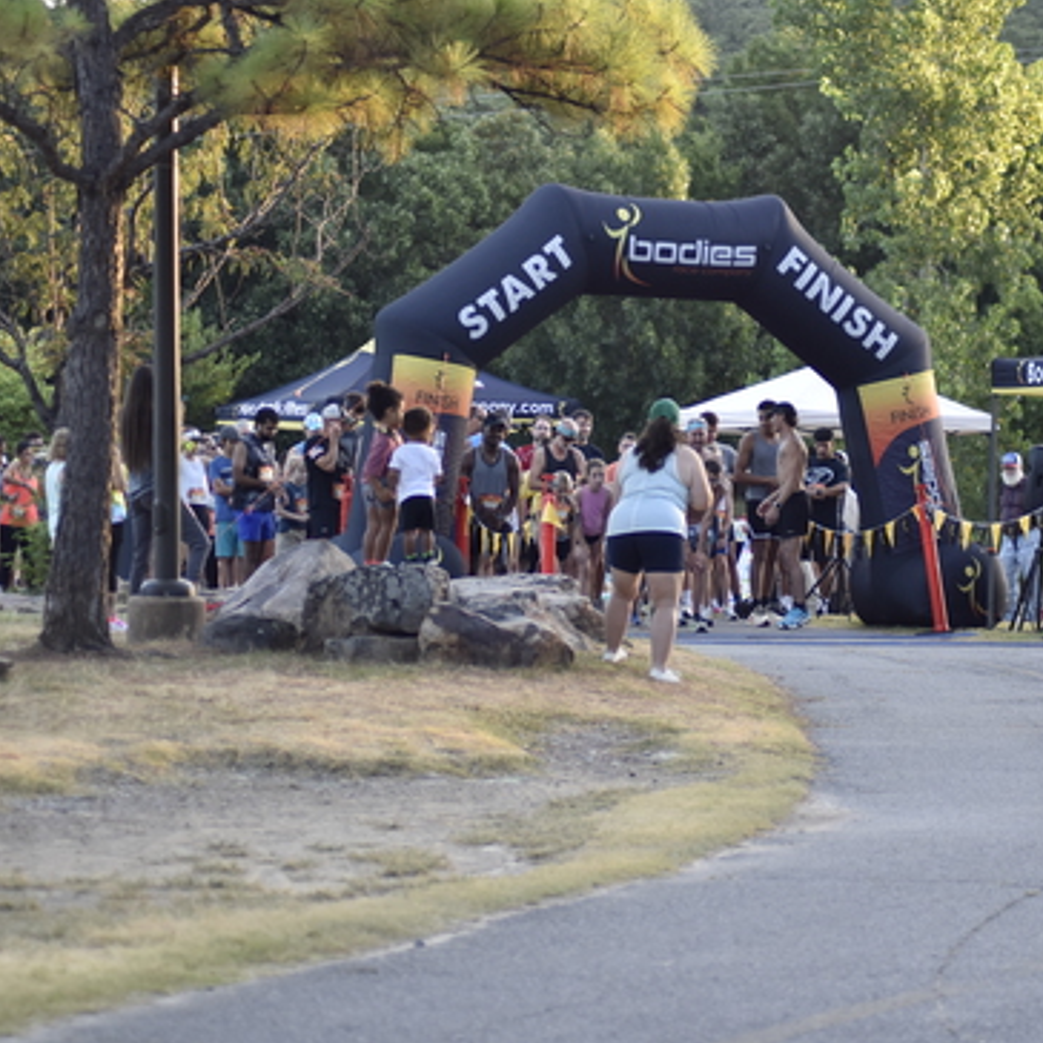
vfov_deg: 12.9
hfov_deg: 12.9
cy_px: 520
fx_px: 4602
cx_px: 768
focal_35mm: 135
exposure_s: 1/250
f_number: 4
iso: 500
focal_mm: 70
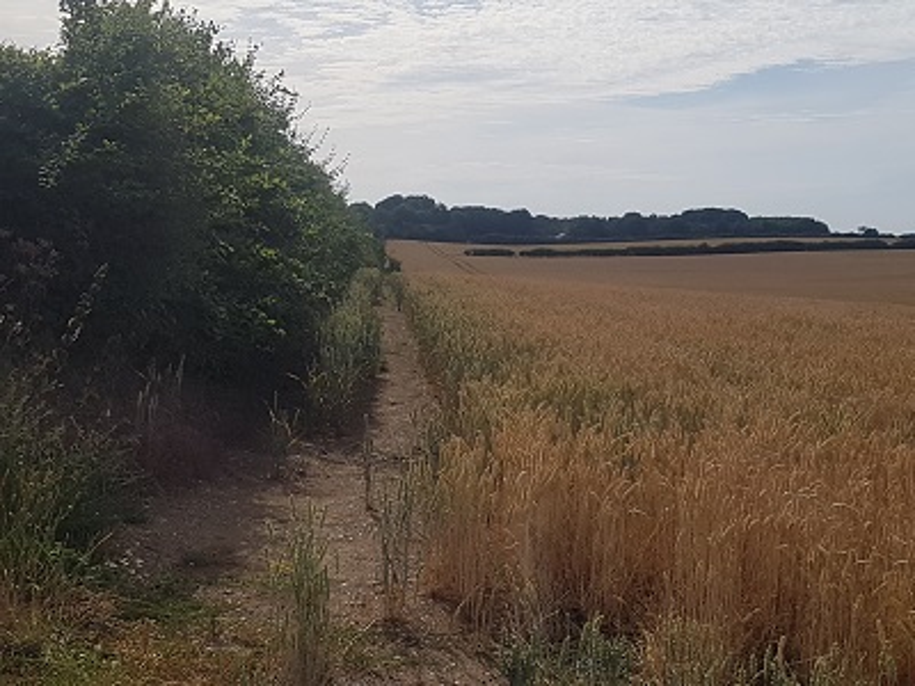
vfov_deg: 53.1
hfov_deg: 67.3
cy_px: 343
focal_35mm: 26
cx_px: 458
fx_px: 687
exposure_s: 1/6608
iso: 50
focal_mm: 4.2
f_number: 1.7
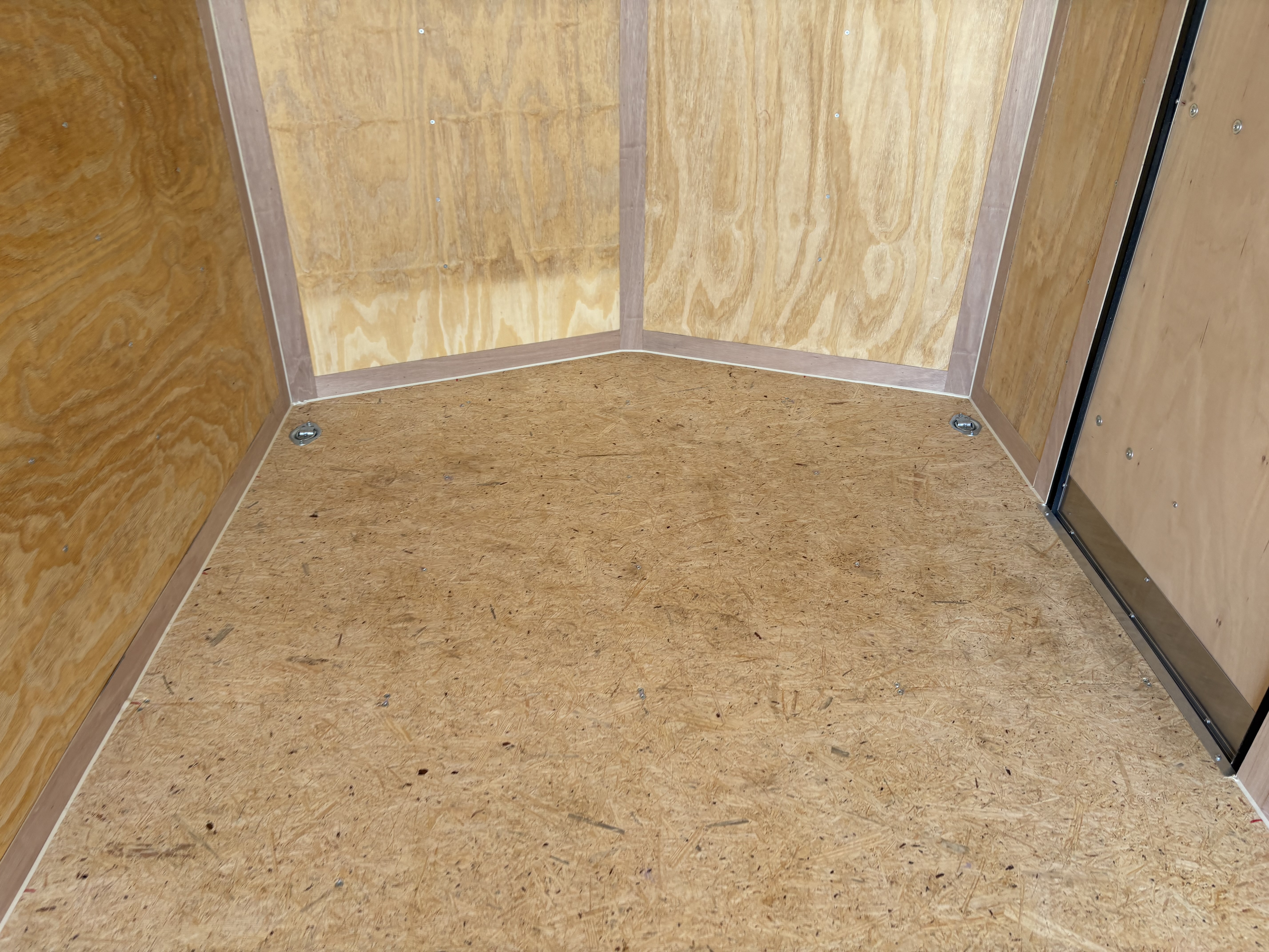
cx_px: 634
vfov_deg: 53.1
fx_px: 953
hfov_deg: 67.3
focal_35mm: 26
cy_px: 476
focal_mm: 5.96
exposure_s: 1/121
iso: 32
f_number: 1.6
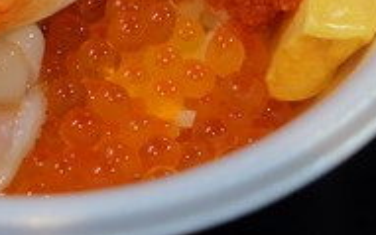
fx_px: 1310
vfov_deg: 10.0
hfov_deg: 16.0
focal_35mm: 128
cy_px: -69
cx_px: 0
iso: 400
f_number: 3.2
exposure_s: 1/50
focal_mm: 26.5
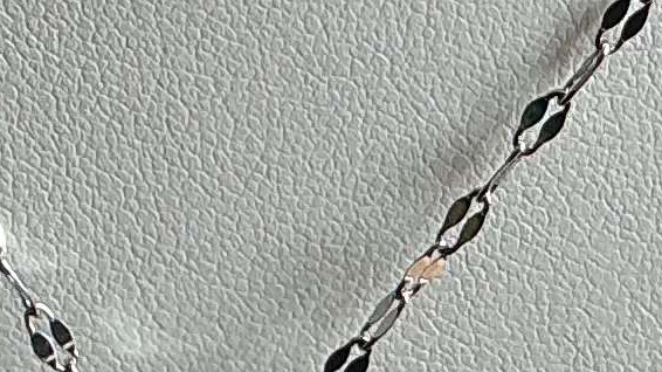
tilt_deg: -62.9
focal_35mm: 225
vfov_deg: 5.4
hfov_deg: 9.5
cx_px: 685
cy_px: -160
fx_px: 3948
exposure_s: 1/150
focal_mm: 3
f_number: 1.8
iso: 20
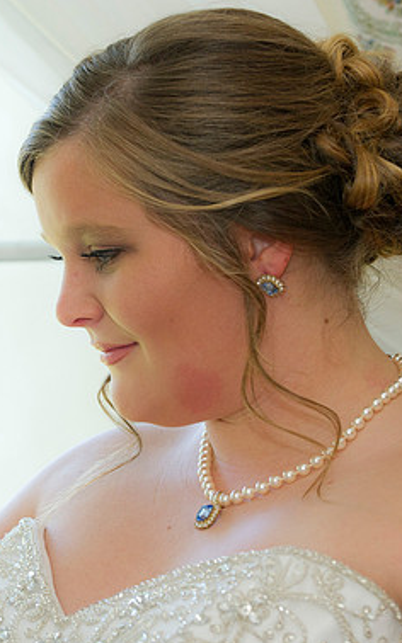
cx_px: 34
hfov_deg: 8.0
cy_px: 327
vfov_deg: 12.8
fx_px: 2877
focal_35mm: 164
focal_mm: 105
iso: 1600
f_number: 4.5
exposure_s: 1/250
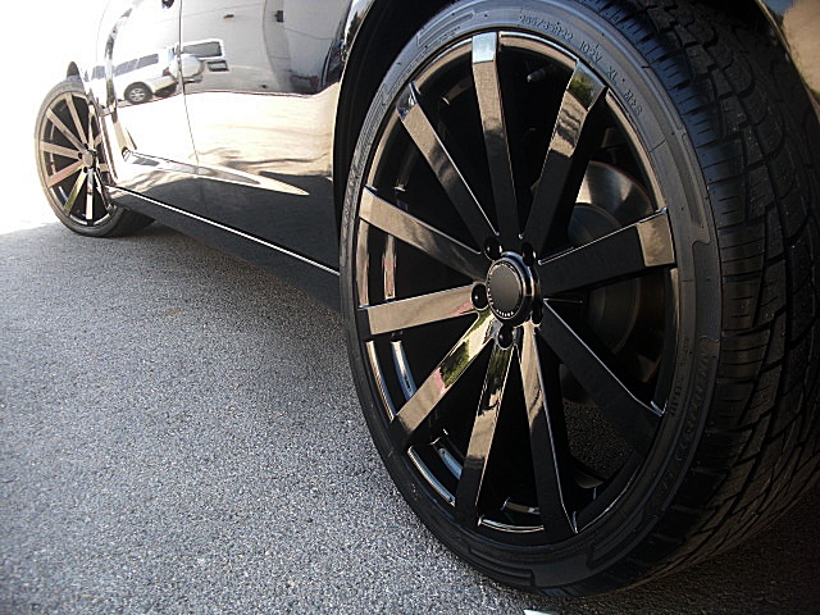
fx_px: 853
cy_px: 308
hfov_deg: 51.4
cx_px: 410
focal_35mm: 36
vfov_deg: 39.7
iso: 100
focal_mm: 6.3
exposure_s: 1/60
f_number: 2.8
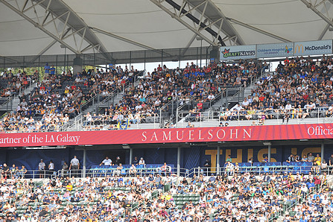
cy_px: 137
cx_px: 215
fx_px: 1619
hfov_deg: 11.7
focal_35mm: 175
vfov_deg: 7.8
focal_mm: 135
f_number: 5.6
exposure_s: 1/1250
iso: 500
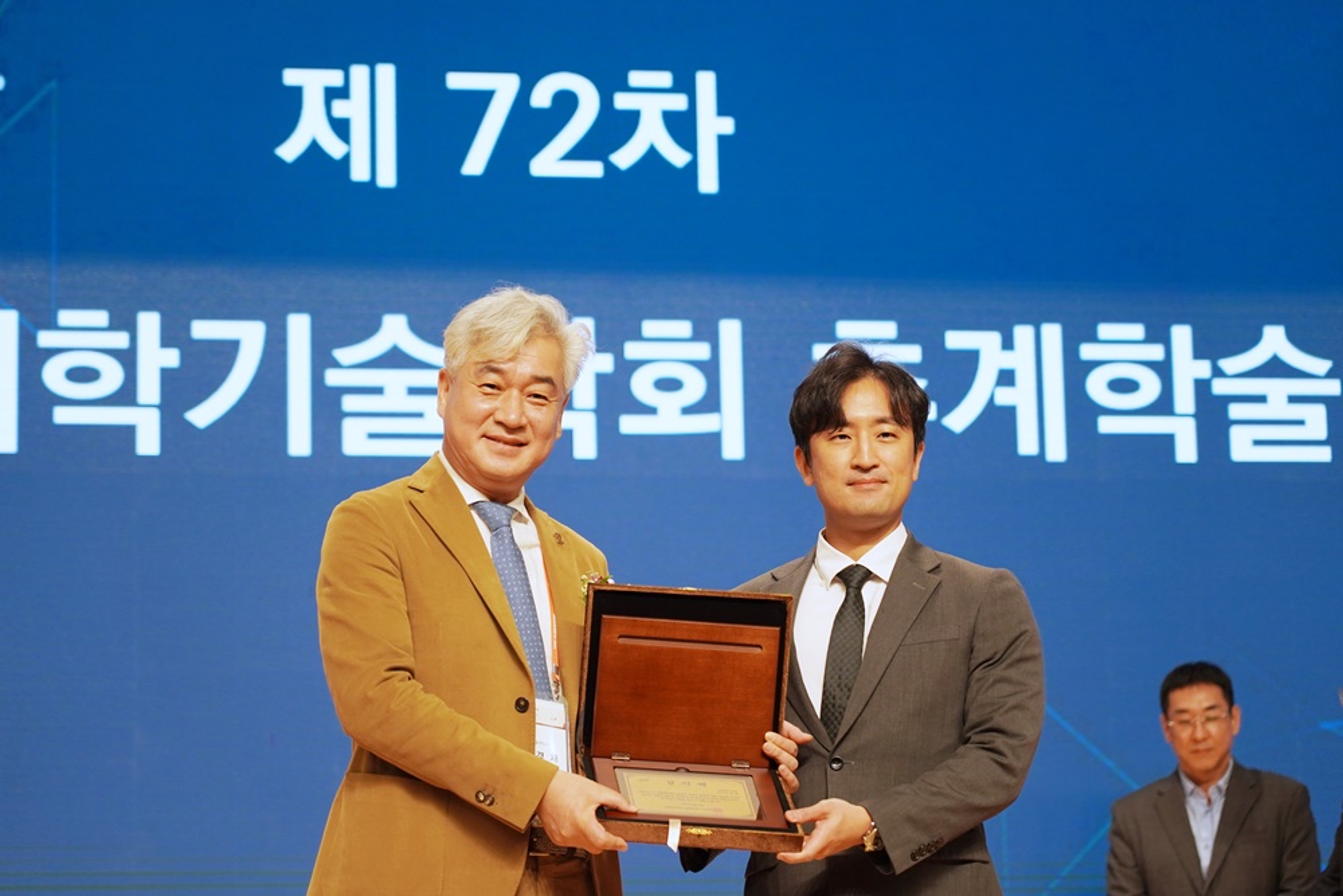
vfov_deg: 13.0
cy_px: 448
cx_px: 672
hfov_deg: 19.5
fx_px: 3917
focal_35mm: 105
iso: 1000
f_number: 4
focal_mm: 105
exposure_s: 1/160
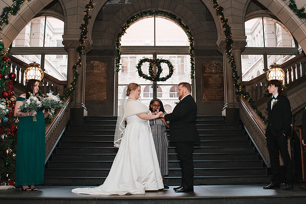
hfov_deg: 42.0
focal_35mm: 47
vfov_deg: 28.7
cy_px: 89
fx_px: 398
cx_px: 162
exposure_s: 1/200
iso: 1000
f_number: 3.5
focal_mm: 35
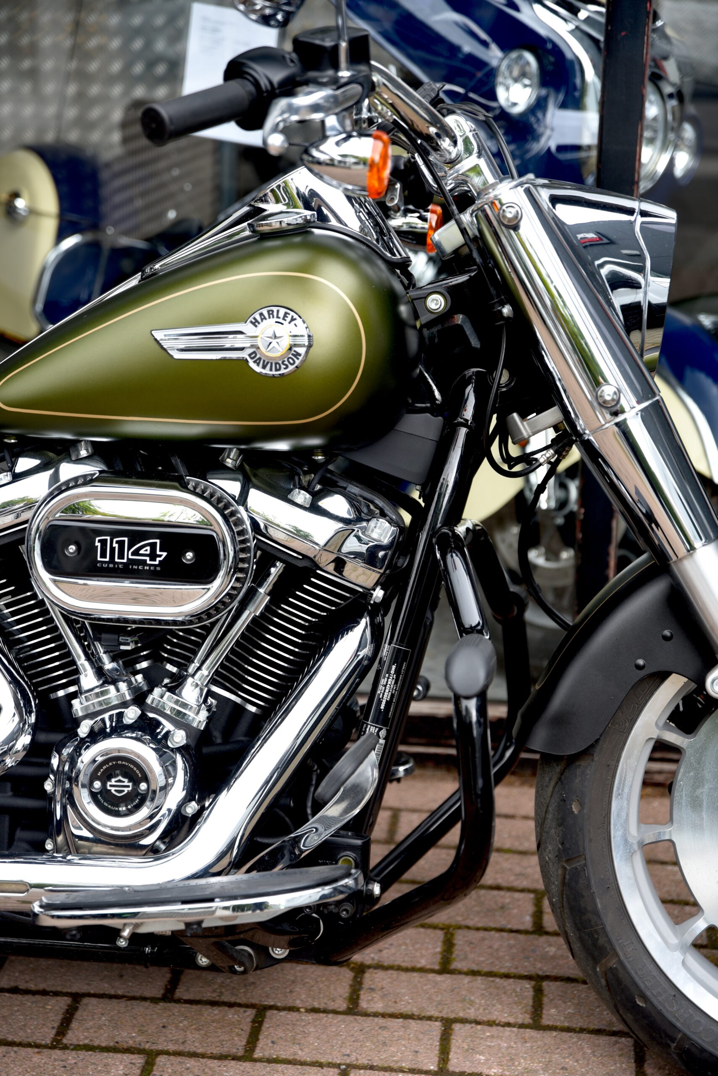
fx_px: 2092
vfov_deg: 28.8
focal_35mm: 70
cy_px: 538
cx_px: 359
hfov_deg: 19.5
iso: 100
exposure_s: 1/60
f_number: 3.2
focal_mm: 70
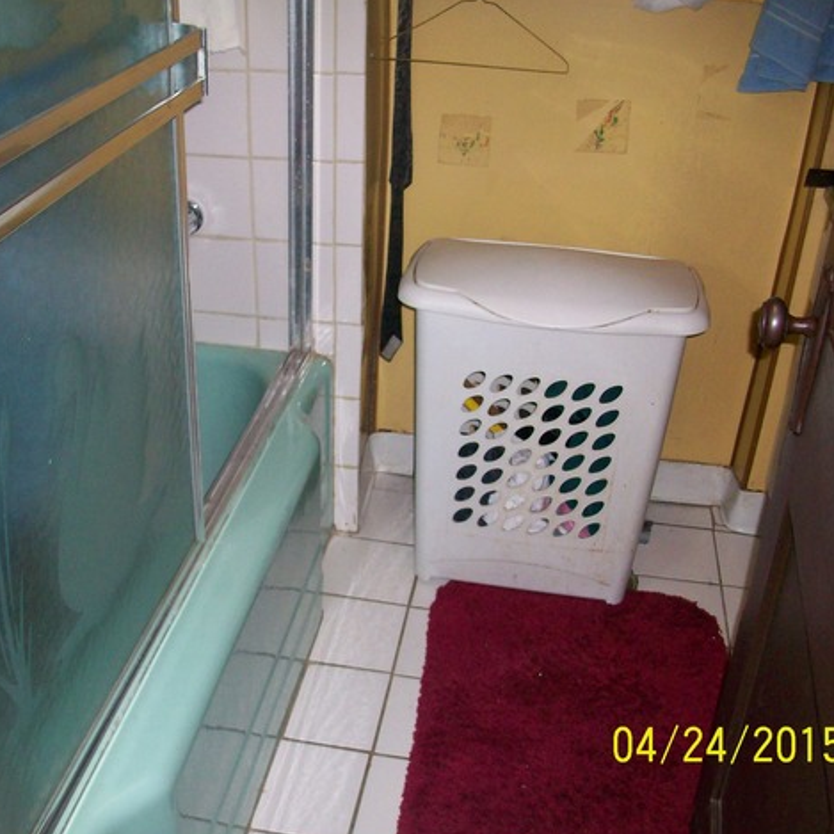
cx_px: 333
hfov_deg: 40.7
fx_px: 1118
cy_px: 423
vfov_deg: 40.9
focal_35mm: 41
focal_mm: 5.7
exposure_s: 1/60
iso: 160
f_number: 2.8
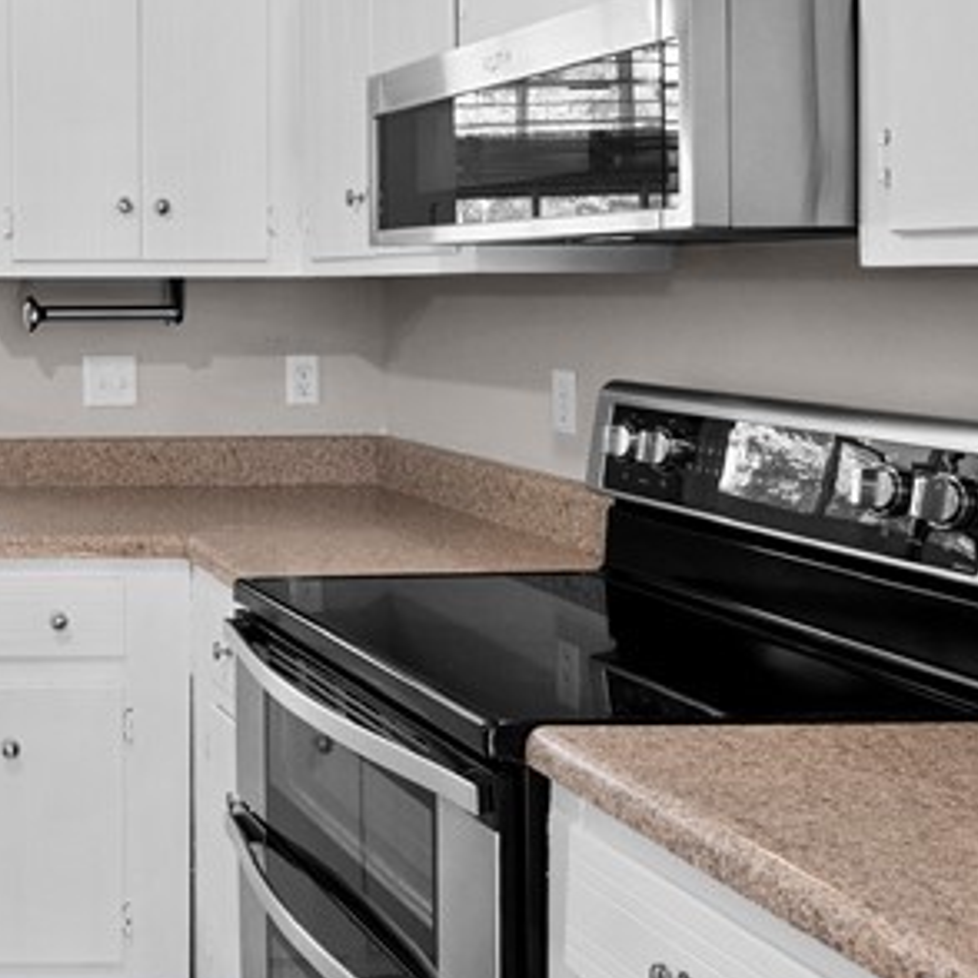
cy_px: 263
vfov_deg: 37.5
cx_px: -243
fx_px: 1406
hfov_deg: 31.2
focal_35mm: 44
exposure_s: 1/10
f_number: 9
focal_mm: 14
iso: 1600
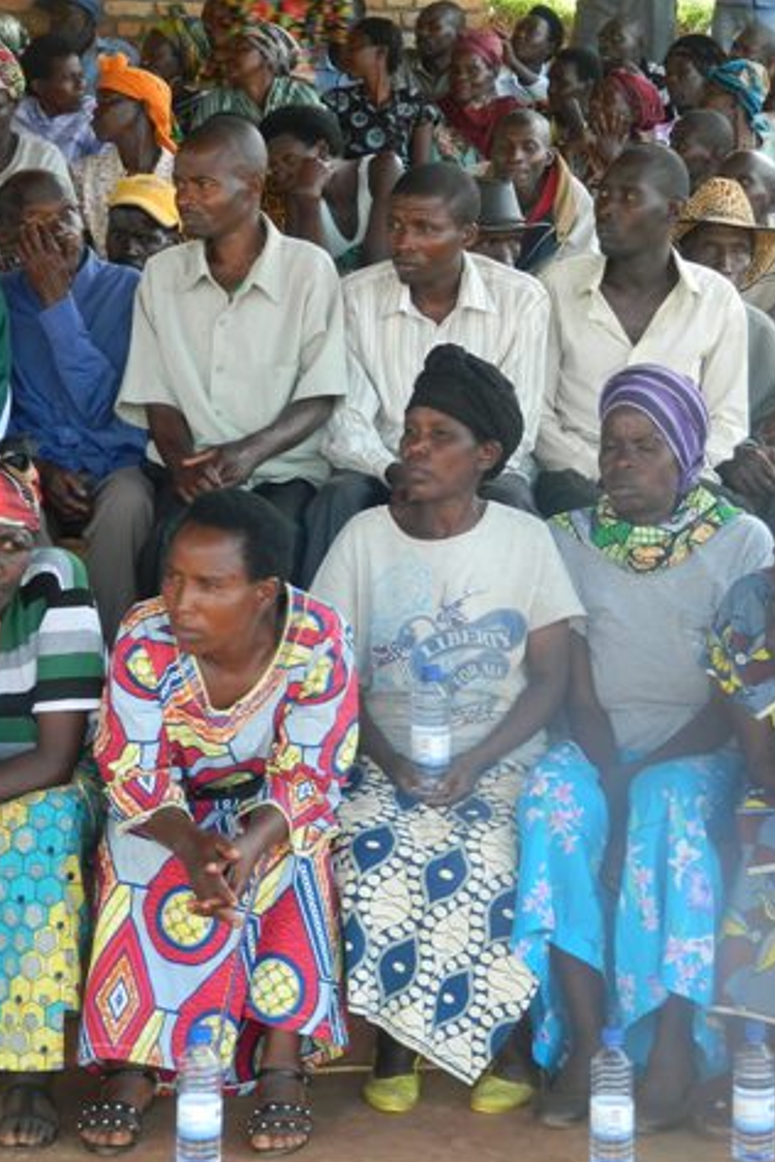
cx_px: 432
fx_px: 2583
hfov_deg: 17.1
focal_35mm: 80
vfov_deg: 25.4
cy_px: 586
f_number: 3.8
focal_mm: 10.2
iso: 110
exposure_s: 1/60
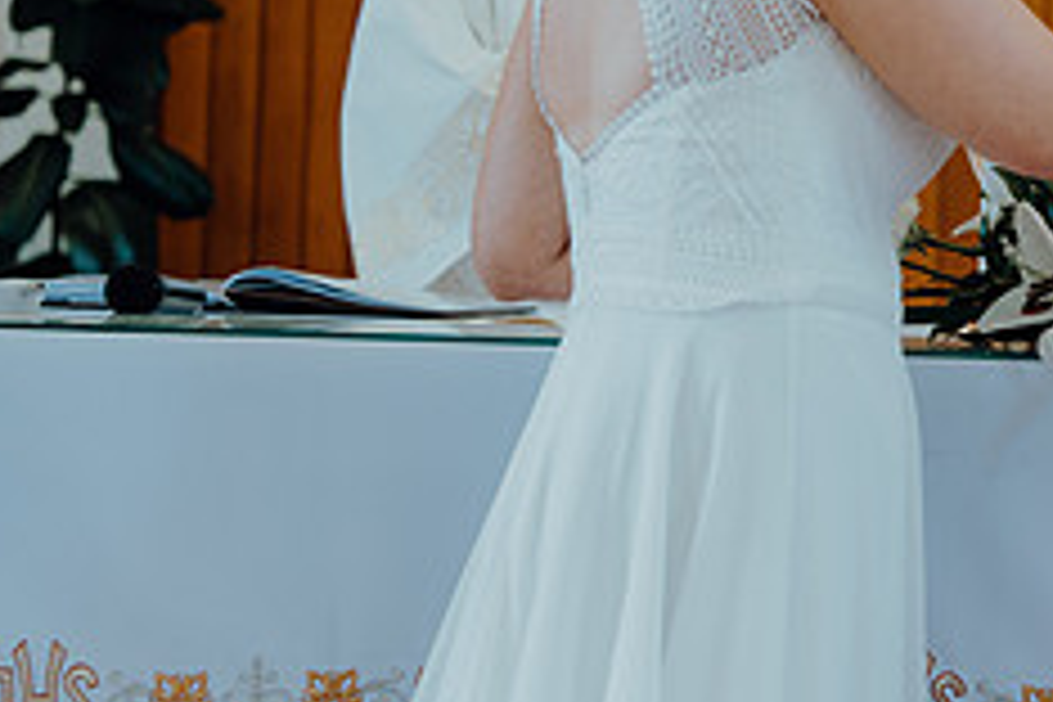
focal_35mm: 154
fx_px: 4504
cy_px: 61
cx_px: 1260
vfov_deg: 8.9
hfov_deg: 13.0
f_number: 2.8
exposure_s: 1/200
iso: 500
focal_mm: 62
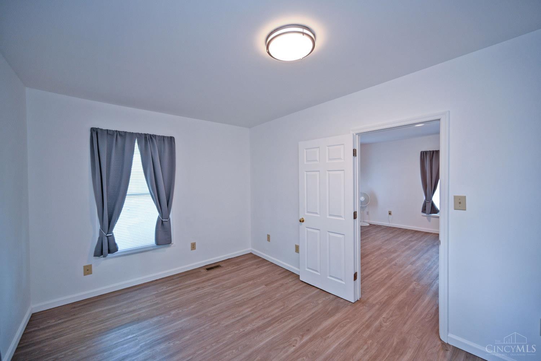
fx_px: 210
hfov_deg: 104.3
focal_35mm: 14
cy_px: 180
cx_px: 270
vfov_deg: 81.2
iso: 640
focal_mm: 14
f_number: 4
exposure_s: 1/60
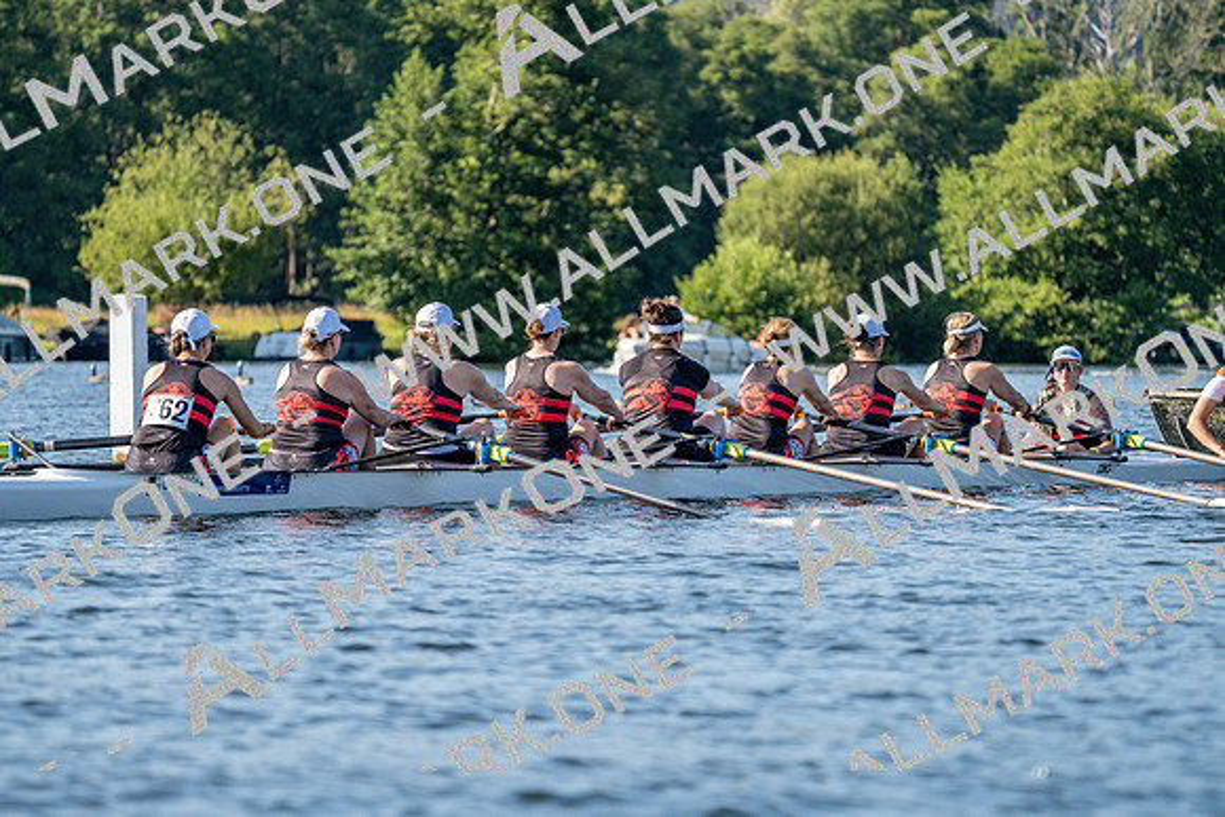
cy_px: 408
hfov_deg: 8.6
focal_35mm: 239
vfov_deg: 5.8
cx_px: 612
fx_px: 8134
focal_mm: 239
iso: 400
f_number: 5.6
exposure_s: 1/1600
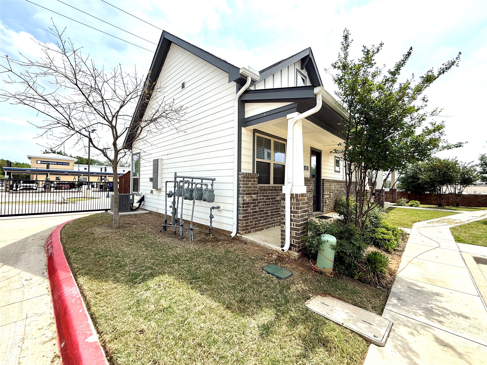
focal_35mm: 14
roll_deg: -1.2
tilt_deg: +0.4
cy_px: 182
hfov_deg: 102.1
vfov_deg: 85.7
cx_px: 244
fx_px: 197
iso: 50
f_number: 2.2
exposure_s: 1/1399
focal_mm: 2.22
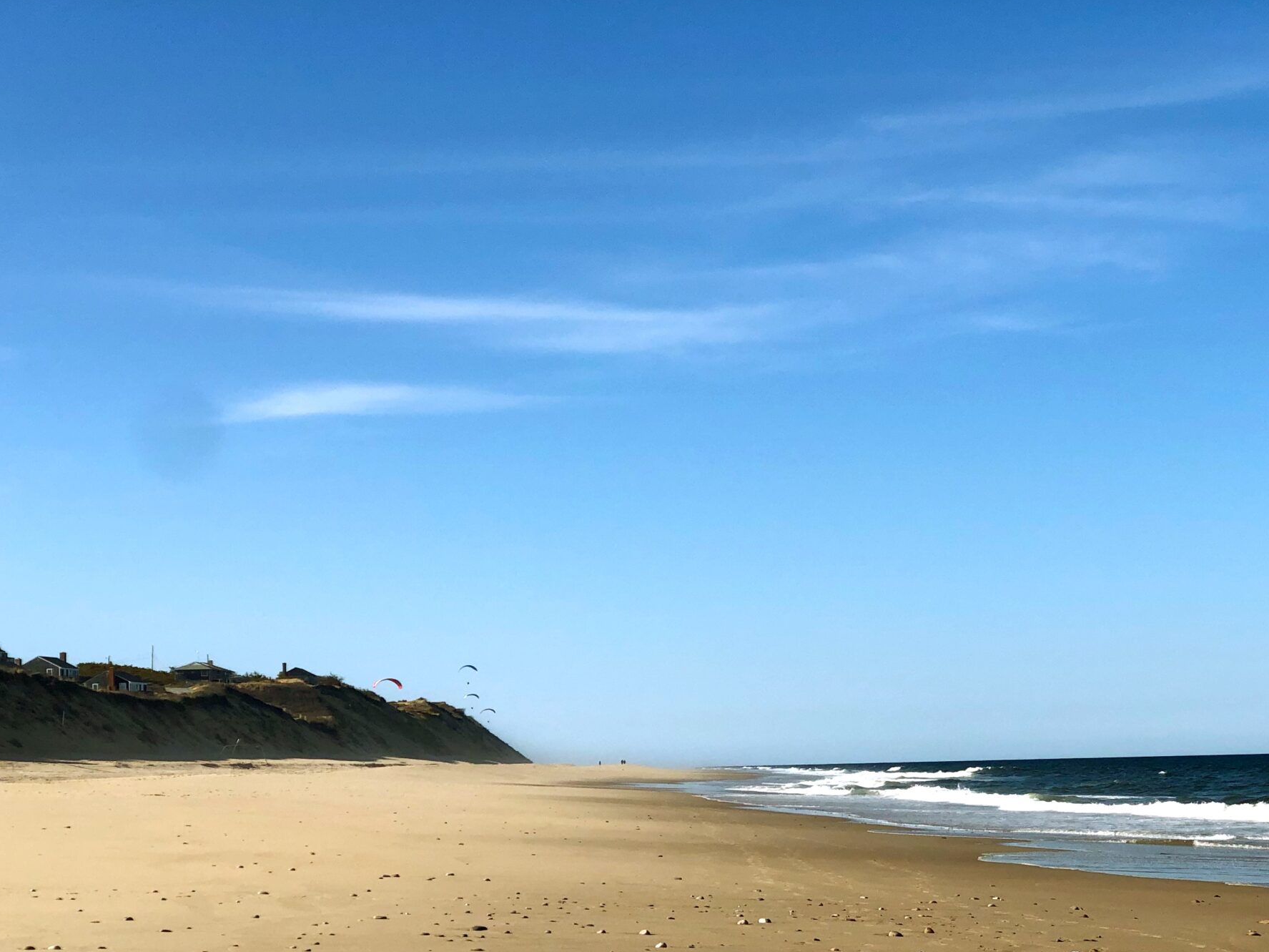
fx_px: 2749
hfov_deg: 25.8
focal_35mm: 75
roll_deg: +2.1
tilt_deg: +2.5
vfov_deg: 19.5
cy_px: 678
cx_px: 869
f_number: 2.4
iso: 16
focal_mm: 6
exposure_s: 1/1548
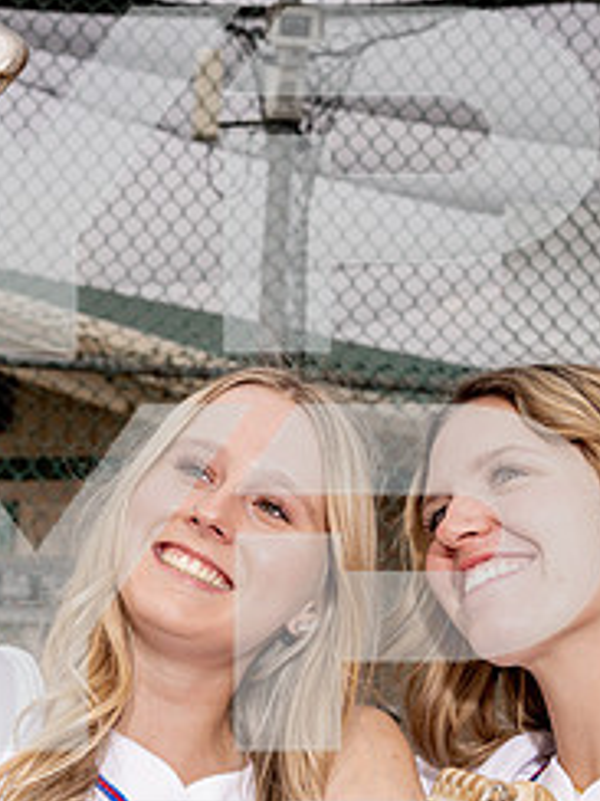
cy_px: 579
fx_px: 2380
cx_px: 170
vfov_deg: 19.0
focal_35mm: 103
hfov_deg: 14.3
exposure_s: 1/250
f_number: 8
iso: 100
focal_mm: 45
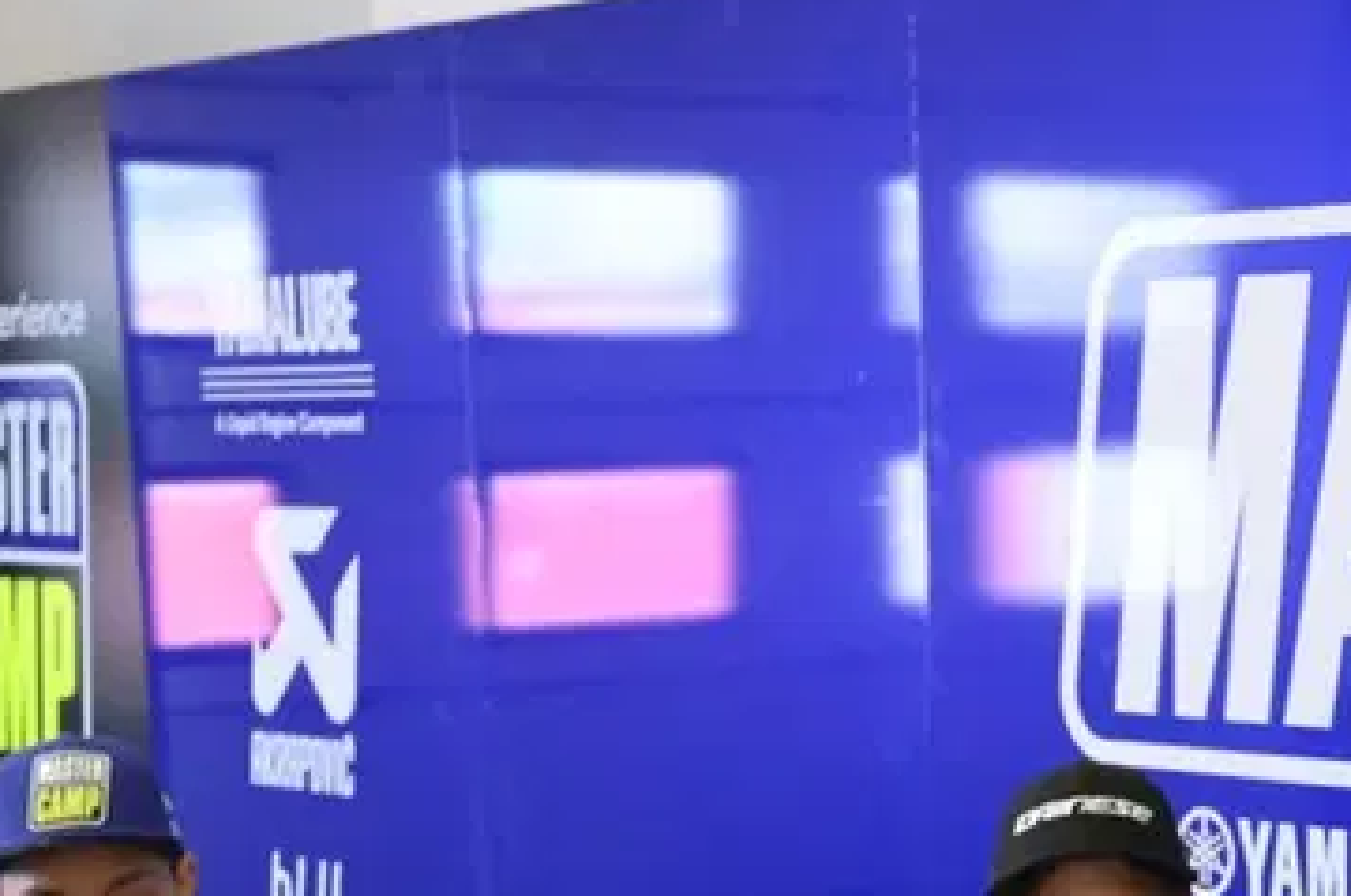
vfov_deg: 12.8
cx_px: 1190
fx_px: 3748
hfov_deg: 20.1
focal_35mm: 100
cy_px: 1447
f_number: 5
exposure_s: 1/100
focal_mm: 30
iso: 800
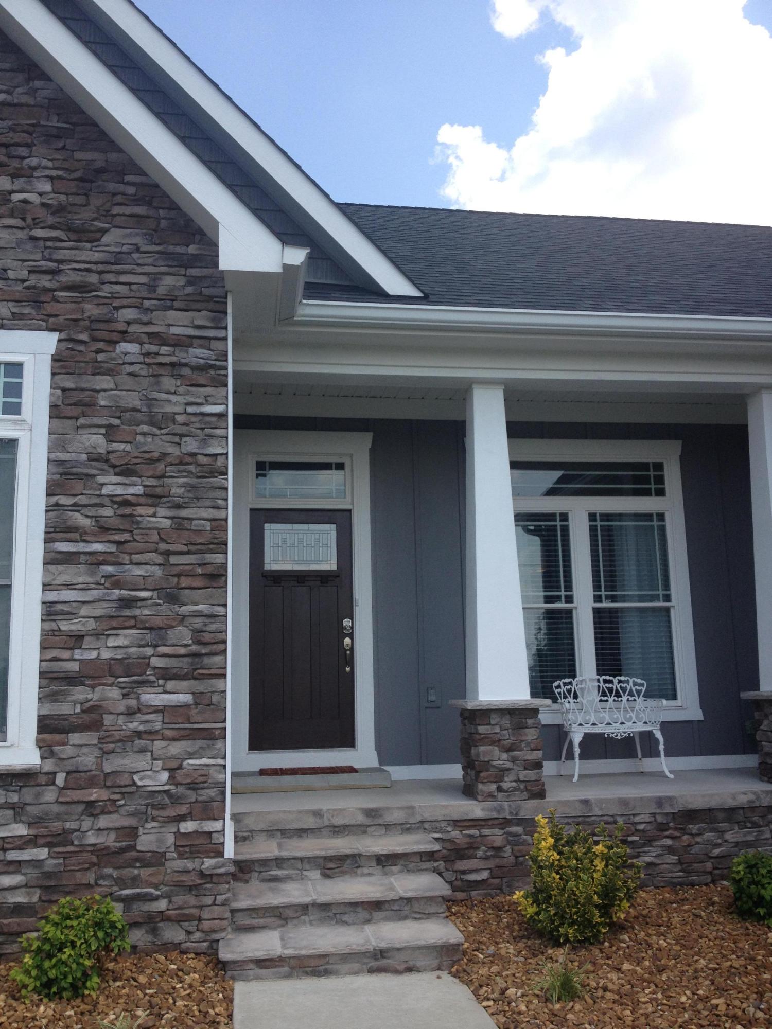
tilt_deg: +7.8
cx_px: 386
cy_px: 514
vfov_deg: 52.6
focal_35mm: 35
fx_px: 1041
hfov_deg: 40.7
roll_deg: +0.8
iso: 50
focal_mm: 4.28
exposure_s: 1/951
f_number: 2.4
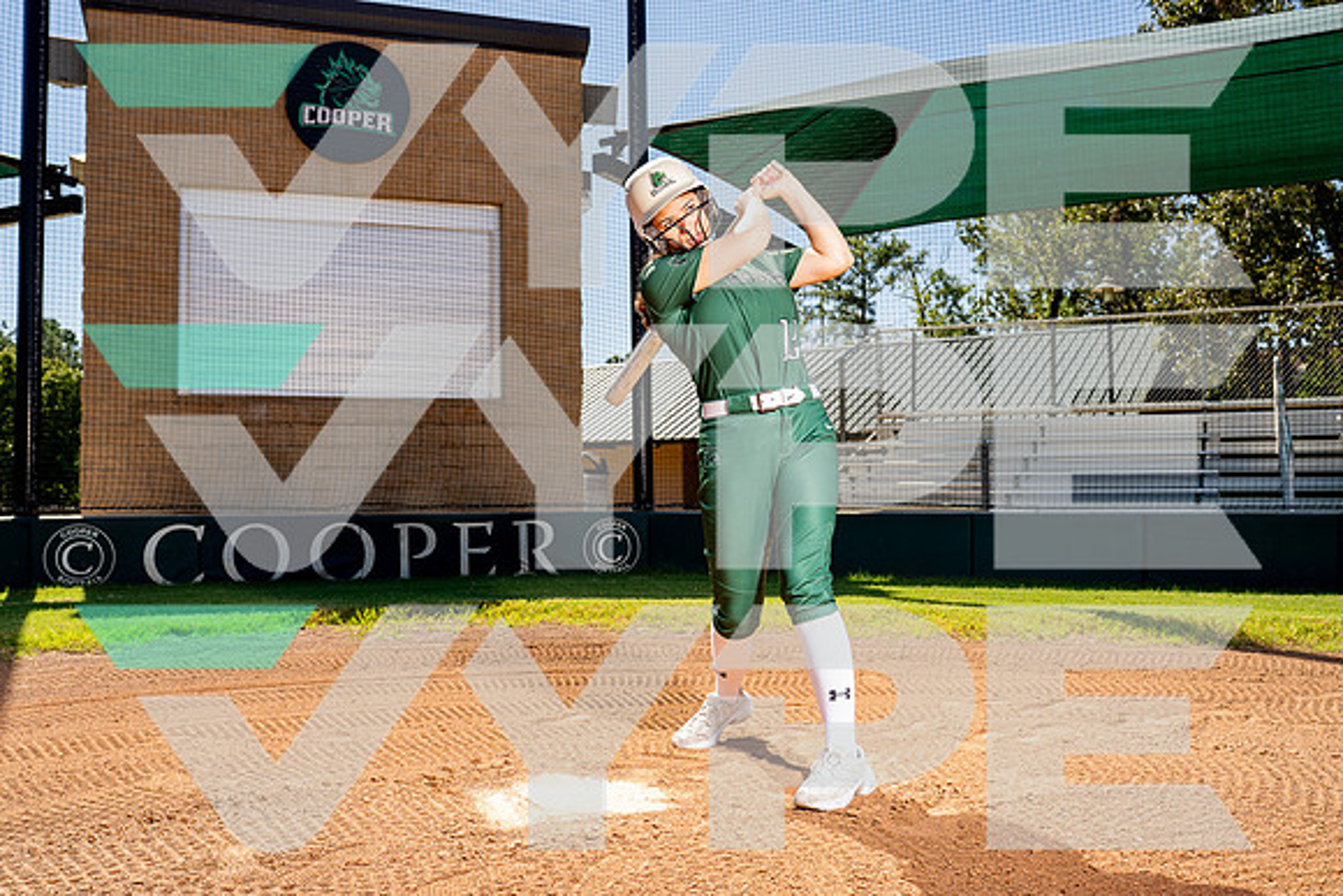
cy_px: 447
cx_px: 664
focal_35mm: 31
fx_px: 1146
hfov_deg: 60.7
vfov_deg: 42.7
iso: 100
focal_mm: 28
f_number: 5.6
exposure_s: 1/250
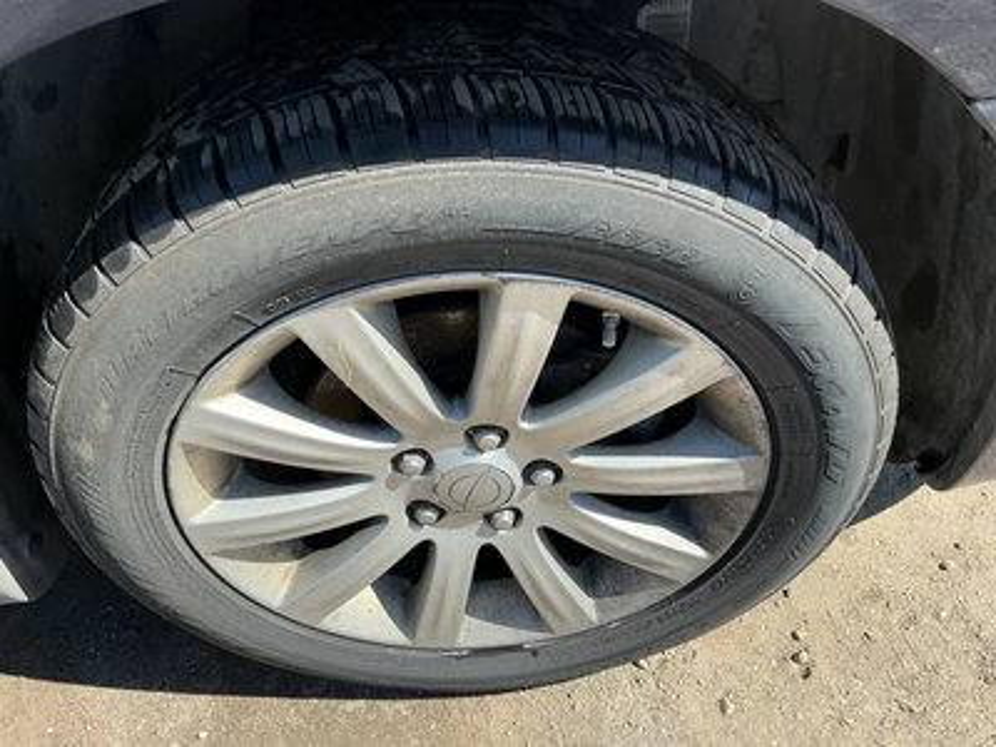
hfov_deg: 63.4
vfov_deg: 49.7
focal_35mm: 28
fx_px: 806
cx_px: 498
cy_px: 374
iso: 25
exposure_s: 1/556
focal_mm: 3
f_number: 1.8
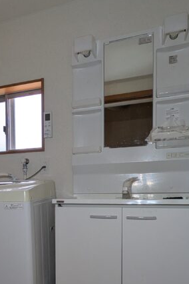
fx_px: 276
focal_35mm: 35
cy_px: 206
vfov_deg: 52.5
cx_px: 35
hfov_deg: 36.4
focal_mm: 1.83
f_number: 2.2
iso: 47
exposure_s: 1/244
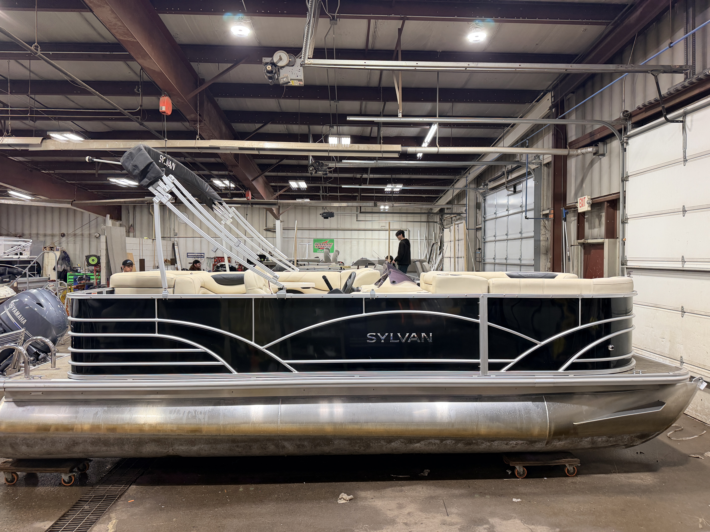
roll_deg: +1.4
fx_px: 492
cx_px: 355
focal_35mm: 24
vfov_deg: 56.8
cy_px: 266
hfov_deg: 71.6
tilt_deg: -0.9
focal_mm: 6.76
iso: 200
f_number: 1.78
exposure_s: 1/120
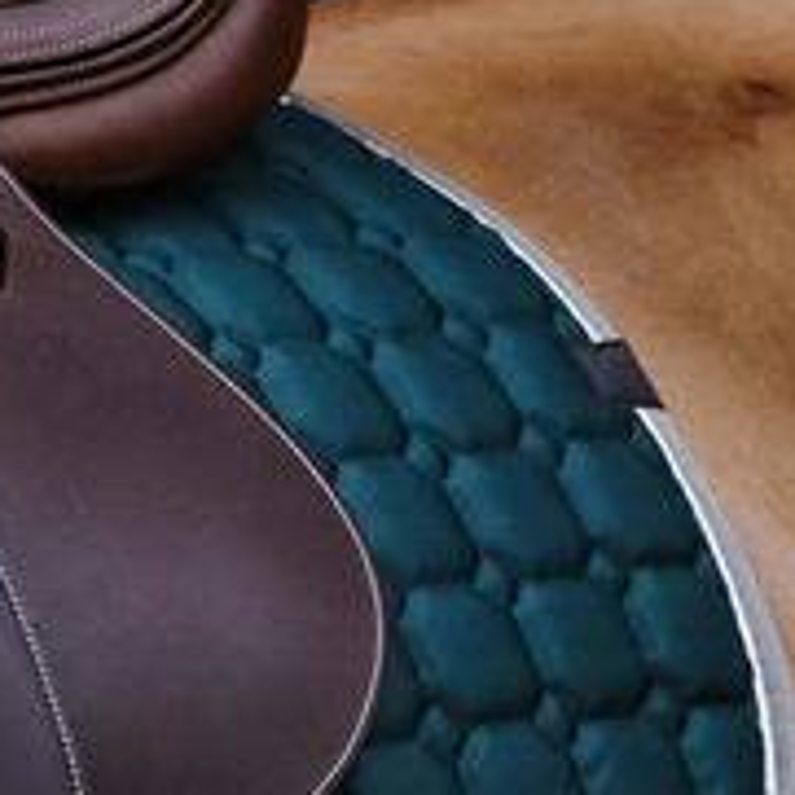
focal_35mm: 692
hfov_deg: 2.5
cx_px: -231
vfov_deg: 2.5
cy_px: 760
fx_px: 17980
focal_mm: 96.2
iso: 800
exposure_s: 1/250
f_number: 4
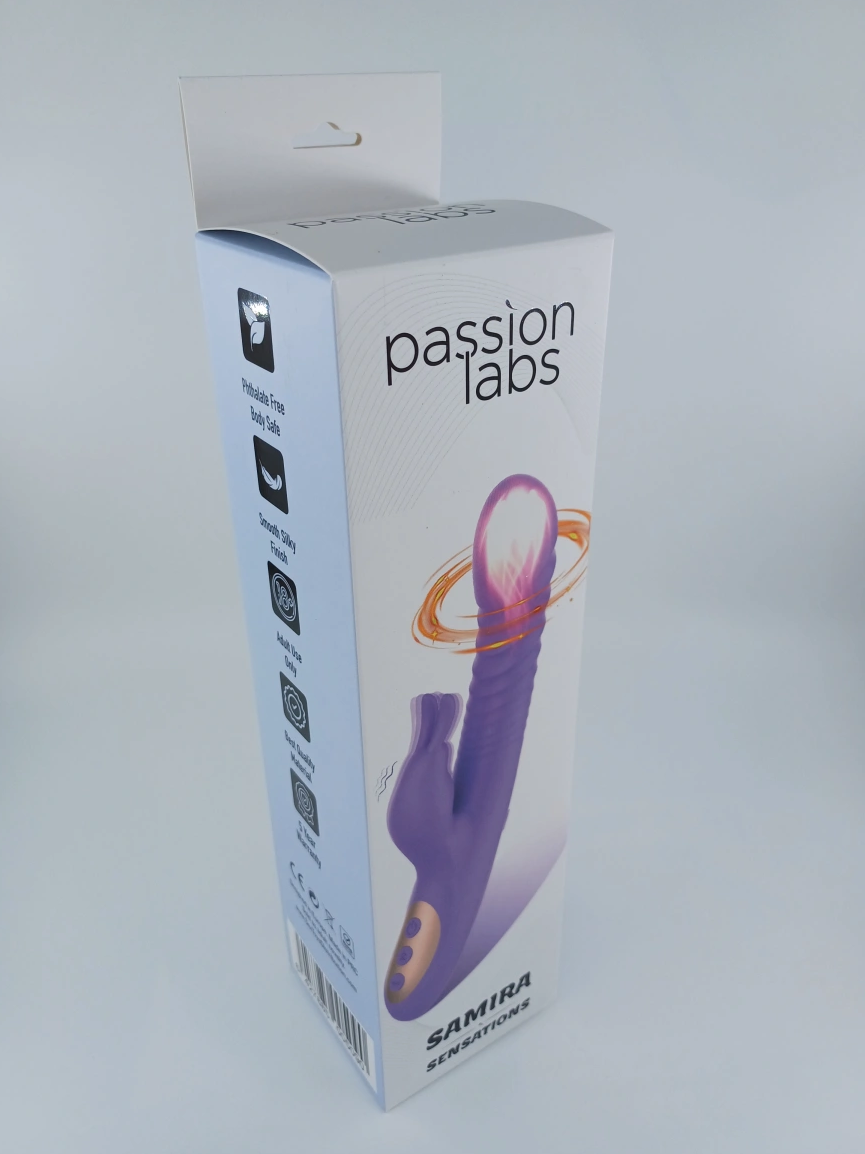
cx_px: 428
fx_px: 867
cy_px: 565
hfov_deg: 53.0
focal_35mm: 26
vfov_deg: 67.3
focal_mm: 4.65
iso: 50
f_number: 1.8
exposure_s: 1/614
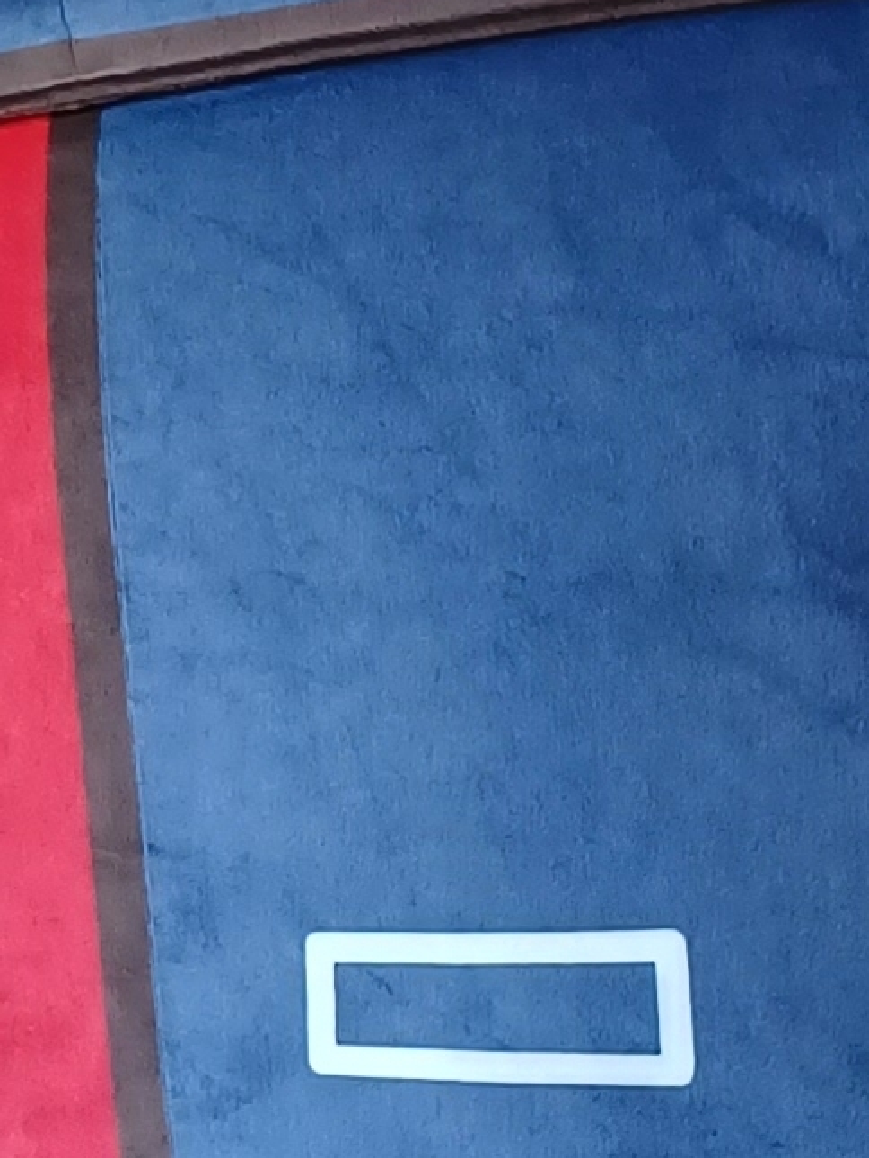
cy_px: 357
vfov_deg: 12.7
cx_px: -438
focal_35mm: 155
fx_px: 5186
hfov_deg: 9.3
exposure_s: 1/50
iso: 200
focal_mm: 4.6
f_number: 1.8
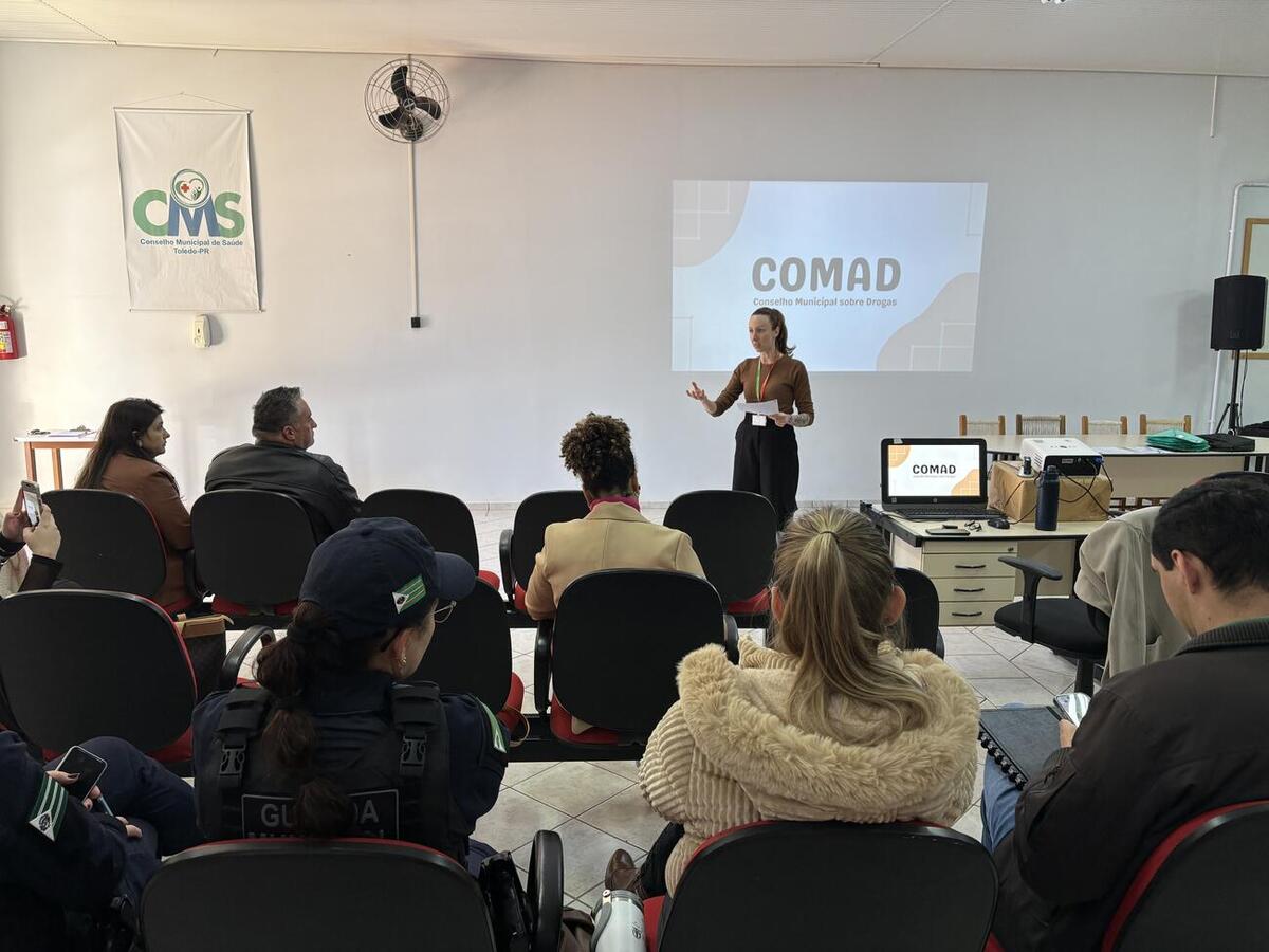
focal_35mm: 26
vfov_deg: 53.1
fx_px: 953
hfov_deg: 67.3
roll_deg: -0.5
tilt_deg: -8.1
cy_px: 476
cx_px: 634
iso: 100
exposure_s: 1/60
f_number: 1.6
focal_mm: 5.96
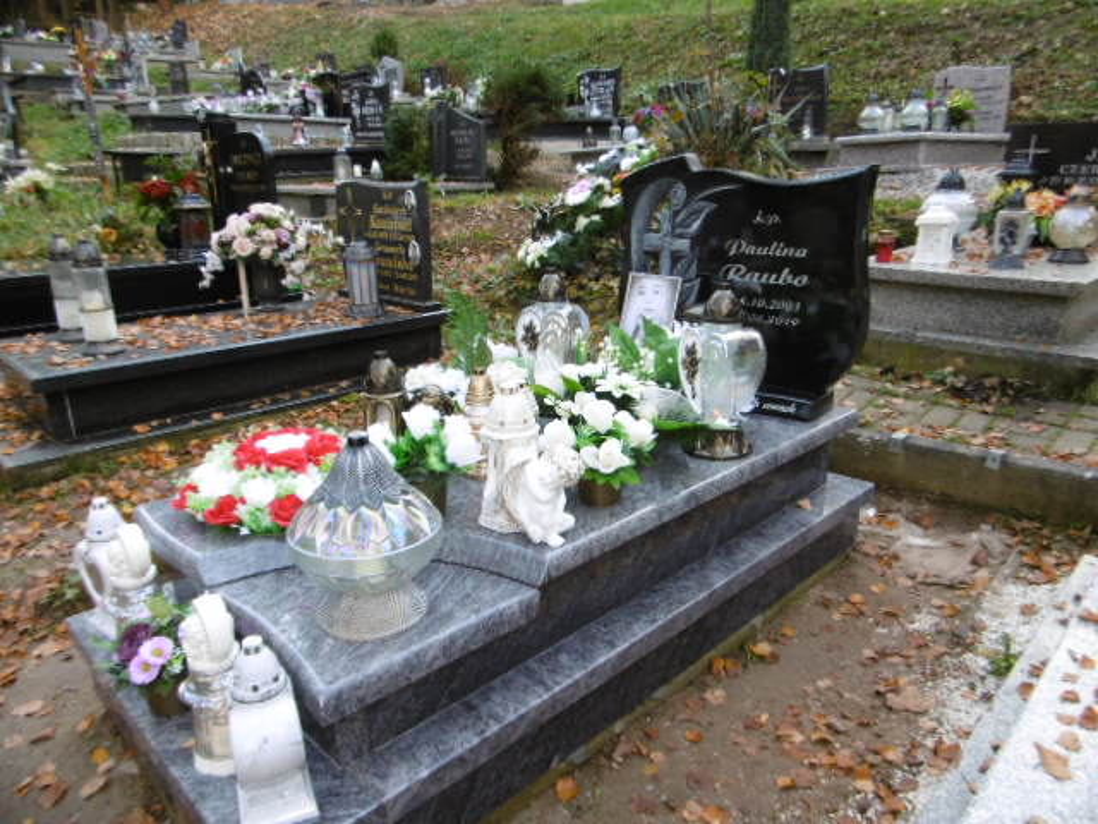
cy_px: 412
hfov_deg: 71.6
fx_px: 761
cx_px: 549
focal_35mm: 24
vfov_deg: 56.8
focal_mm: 4.3
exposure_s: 1/60
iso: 100
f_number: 3.1
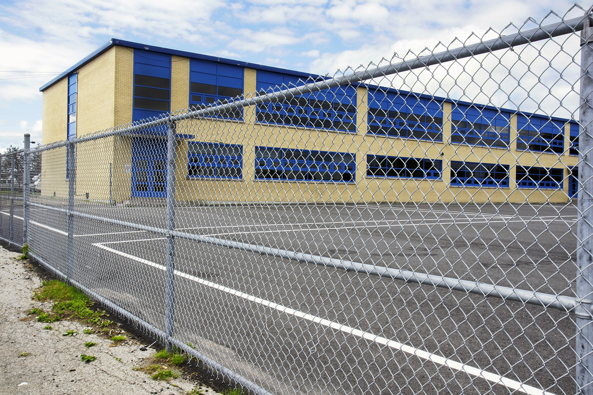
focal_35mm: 30
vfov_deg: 43.6
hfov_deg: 61.9
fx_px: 494
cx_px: 296
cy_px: 198
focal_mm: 20
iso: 100
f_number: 11
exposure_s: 1/100
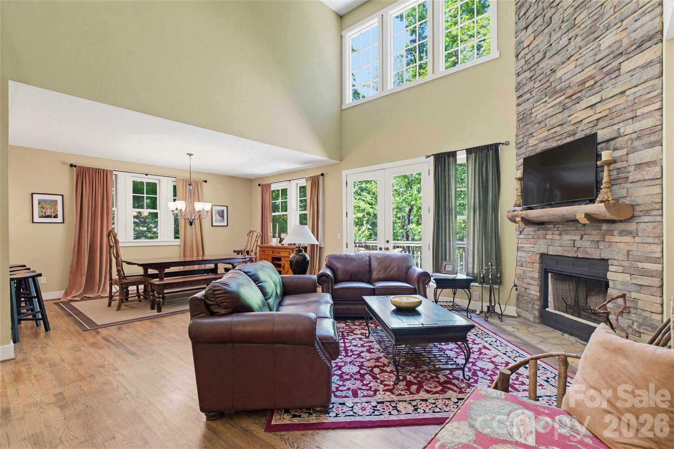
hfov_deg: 96.7
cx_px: 337
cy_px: 224
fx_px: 300
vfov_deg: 73.7
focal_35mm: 16
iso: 100
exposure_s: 1.6
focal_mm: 11
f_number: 8
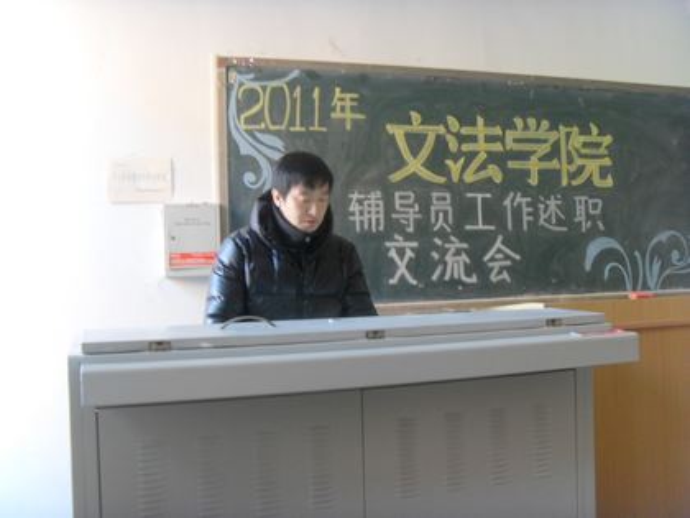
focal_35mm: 39
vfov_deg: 36.8
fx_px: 777
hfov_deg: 47.9
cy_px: 259
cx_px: 345
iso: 200
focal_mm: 6.6
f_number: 3.5
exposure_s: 1/4
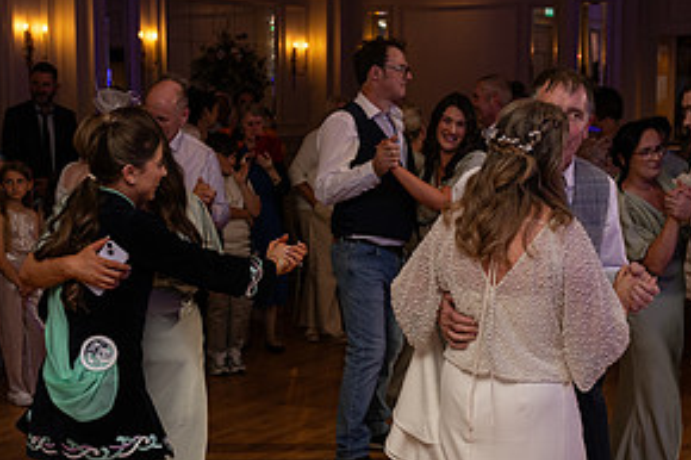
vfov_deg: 20.0
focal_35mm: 68
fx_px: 1304
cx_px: 405
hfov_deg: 29.6
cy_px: 275
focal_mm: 34
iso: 500
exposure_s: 1/160
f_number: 3.5
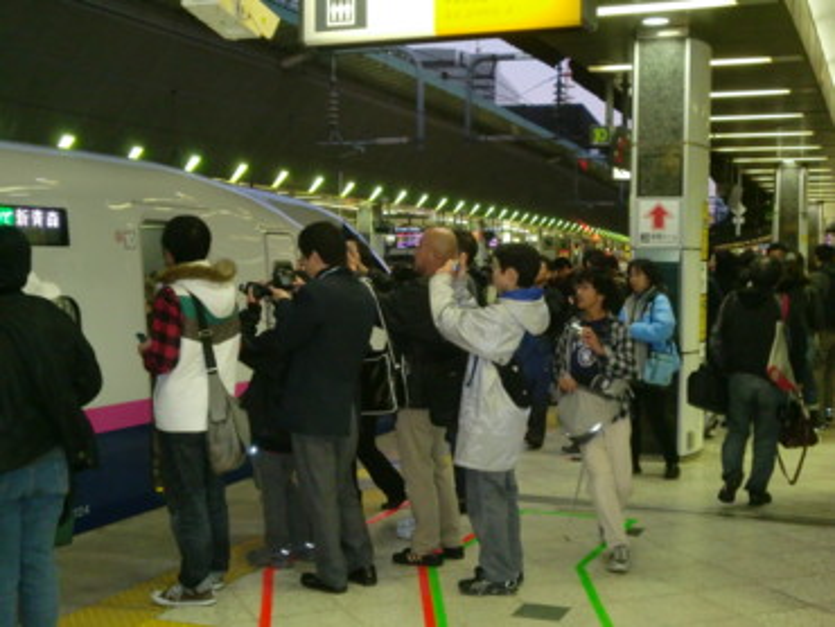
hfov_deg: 39.6
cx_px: 418
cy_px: 314
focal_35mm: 48
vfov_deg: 30.3
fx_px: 1159
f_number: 3.4
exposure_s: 1/60
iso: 400
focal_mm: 7.91
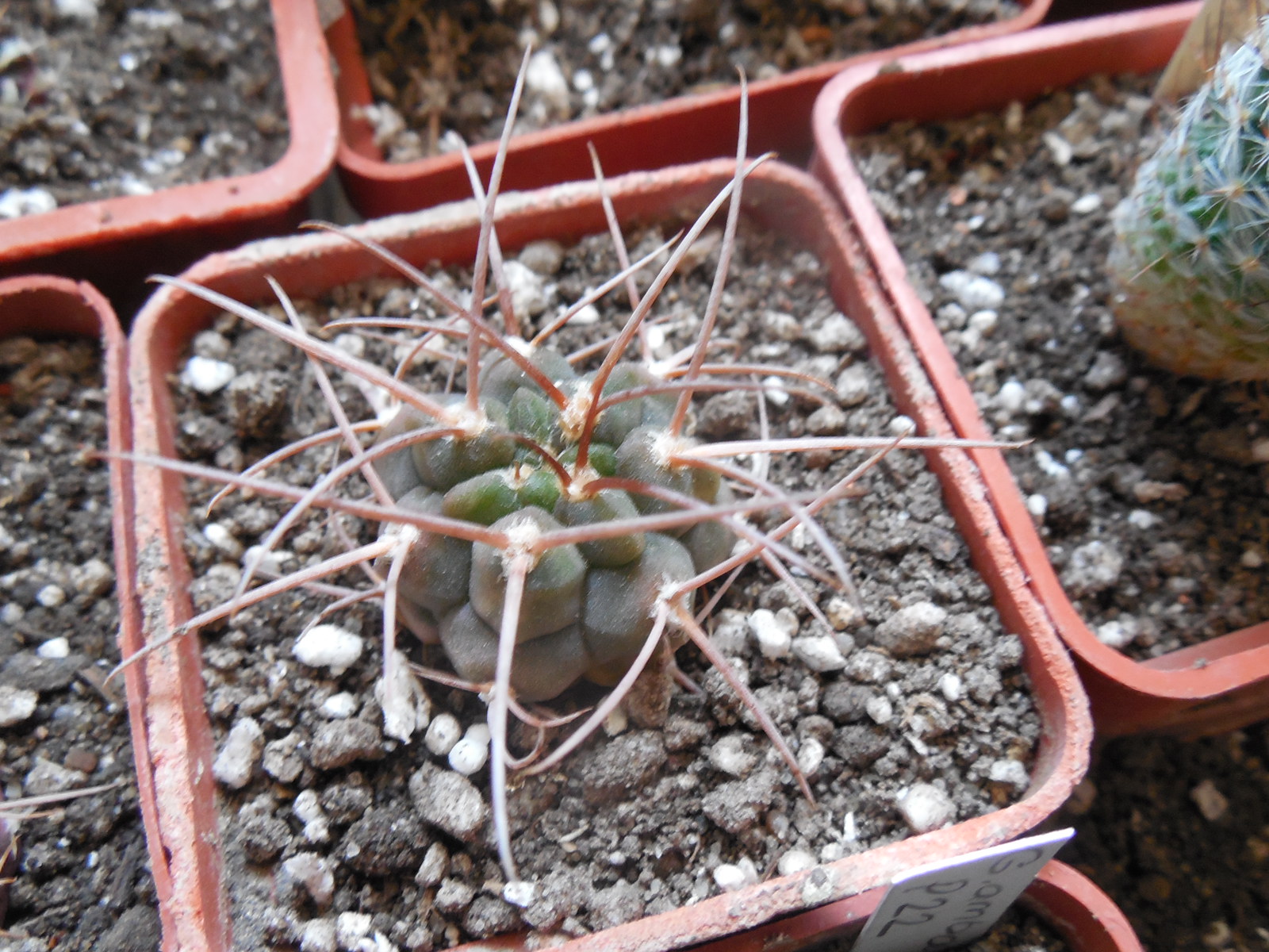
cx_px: 634
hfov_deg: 58.4
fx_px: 1136
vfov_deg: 45.4
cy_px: 476
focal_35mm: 31
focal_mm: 5.6
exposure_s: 1/8
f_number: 3.6
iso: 400
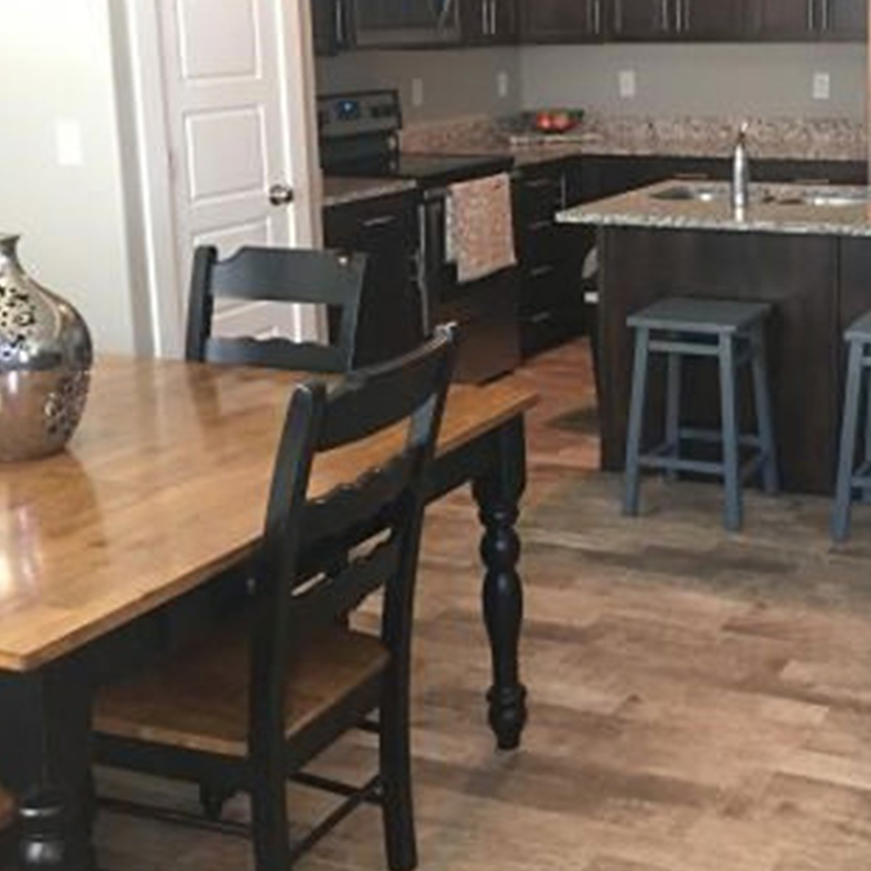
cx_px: 672
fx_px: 1509
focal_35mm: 53
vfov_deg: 31.9
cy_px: 281
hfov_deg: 31.5
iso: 100
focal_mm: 4.15
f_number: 2.2
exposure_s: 1/8
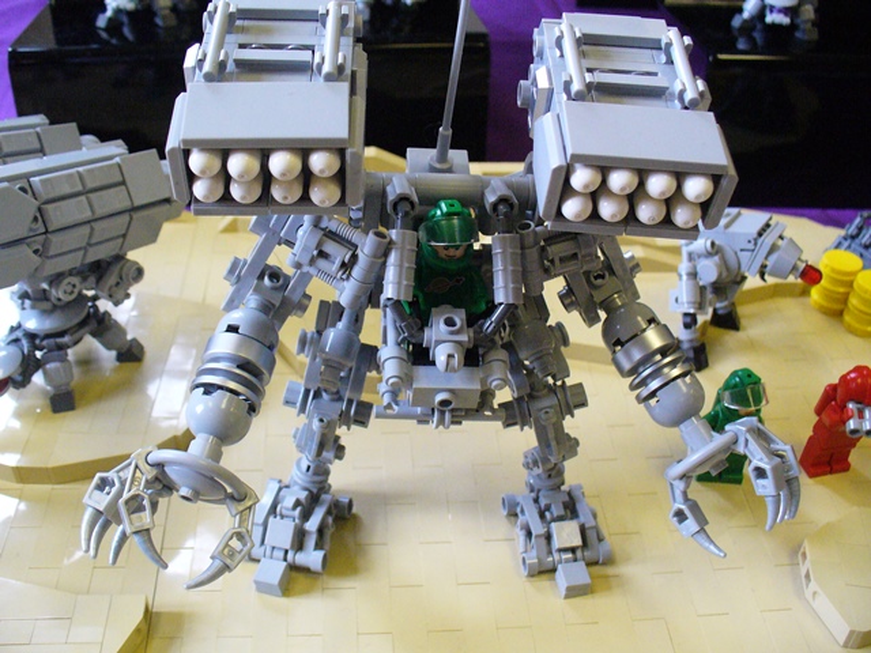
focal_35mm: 37
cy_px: 326
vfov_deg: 38.7
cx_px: 436
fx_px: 931
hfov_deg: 50.1
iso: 400
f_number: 2.8
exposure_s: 1/80
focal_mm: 6.1
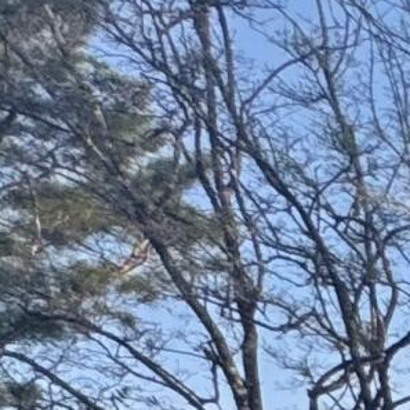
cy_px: 1106
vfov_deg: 10.9
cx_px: 1781
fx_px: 1675
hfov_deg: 7.5
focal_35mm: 125
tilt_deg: -10.4
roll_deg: +2.2
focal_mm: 2.22
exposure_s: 1/308
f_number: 2.2
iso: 40
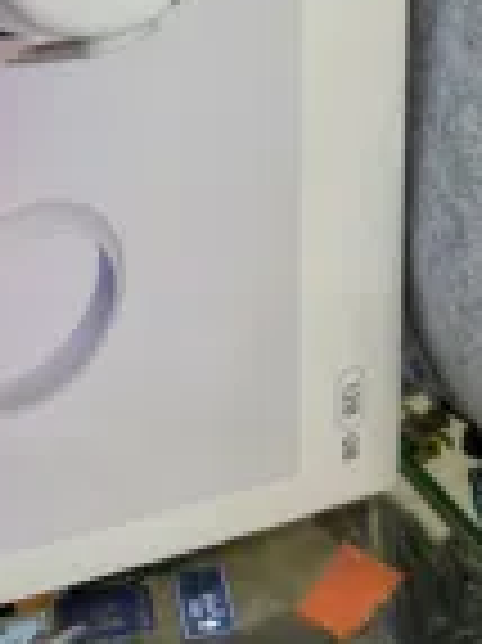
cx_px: 351
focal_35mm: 67
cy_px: -212
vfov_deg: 24.8
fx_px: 1246
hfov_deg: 21.7
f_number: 1.78
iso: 80
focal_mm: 6.86
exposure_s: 1/392
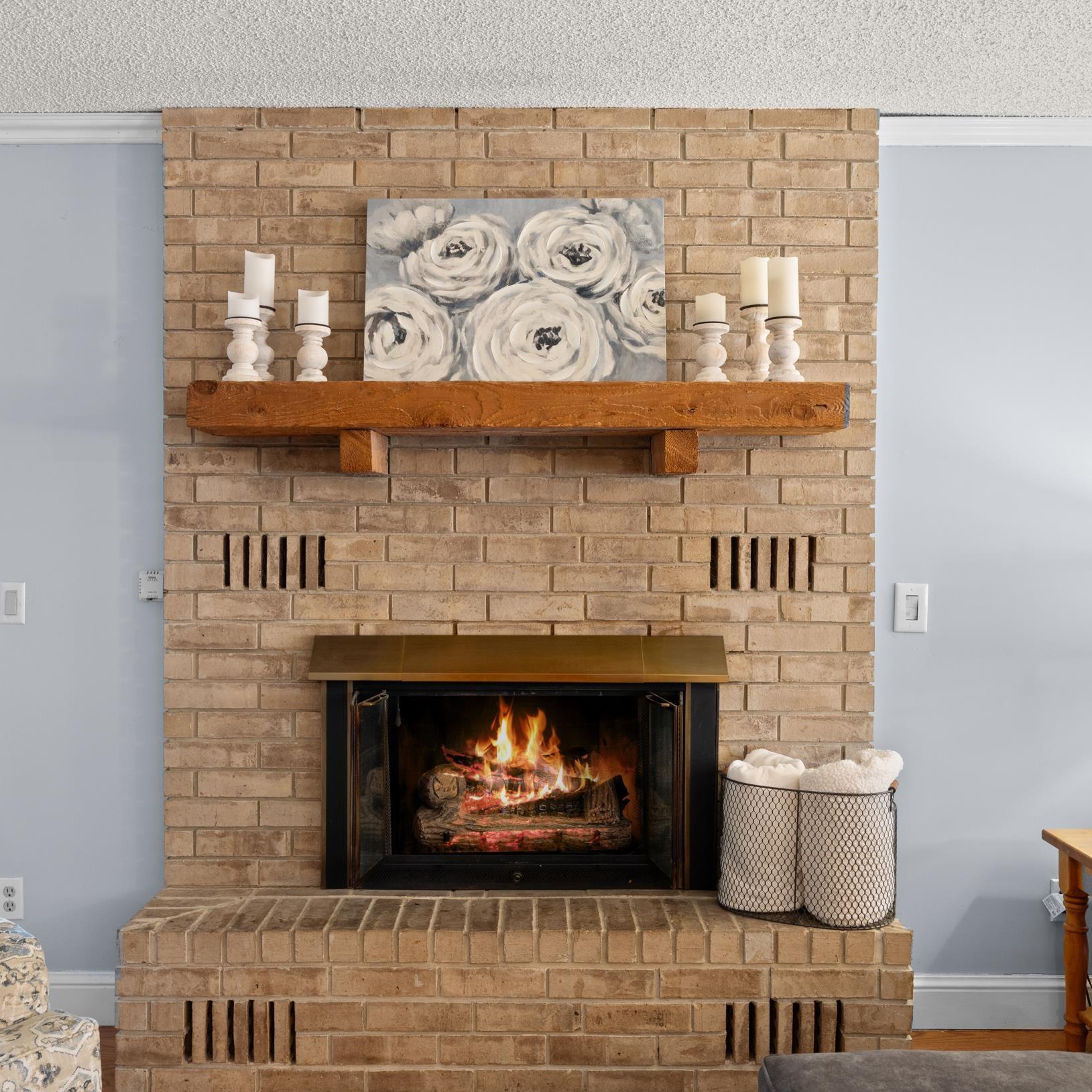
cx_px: 521
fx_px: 1110
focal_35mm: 31
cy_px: 552
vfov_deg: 52.4
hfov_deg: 52.4
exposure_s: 1
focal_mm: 15.9
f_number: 9
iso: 400
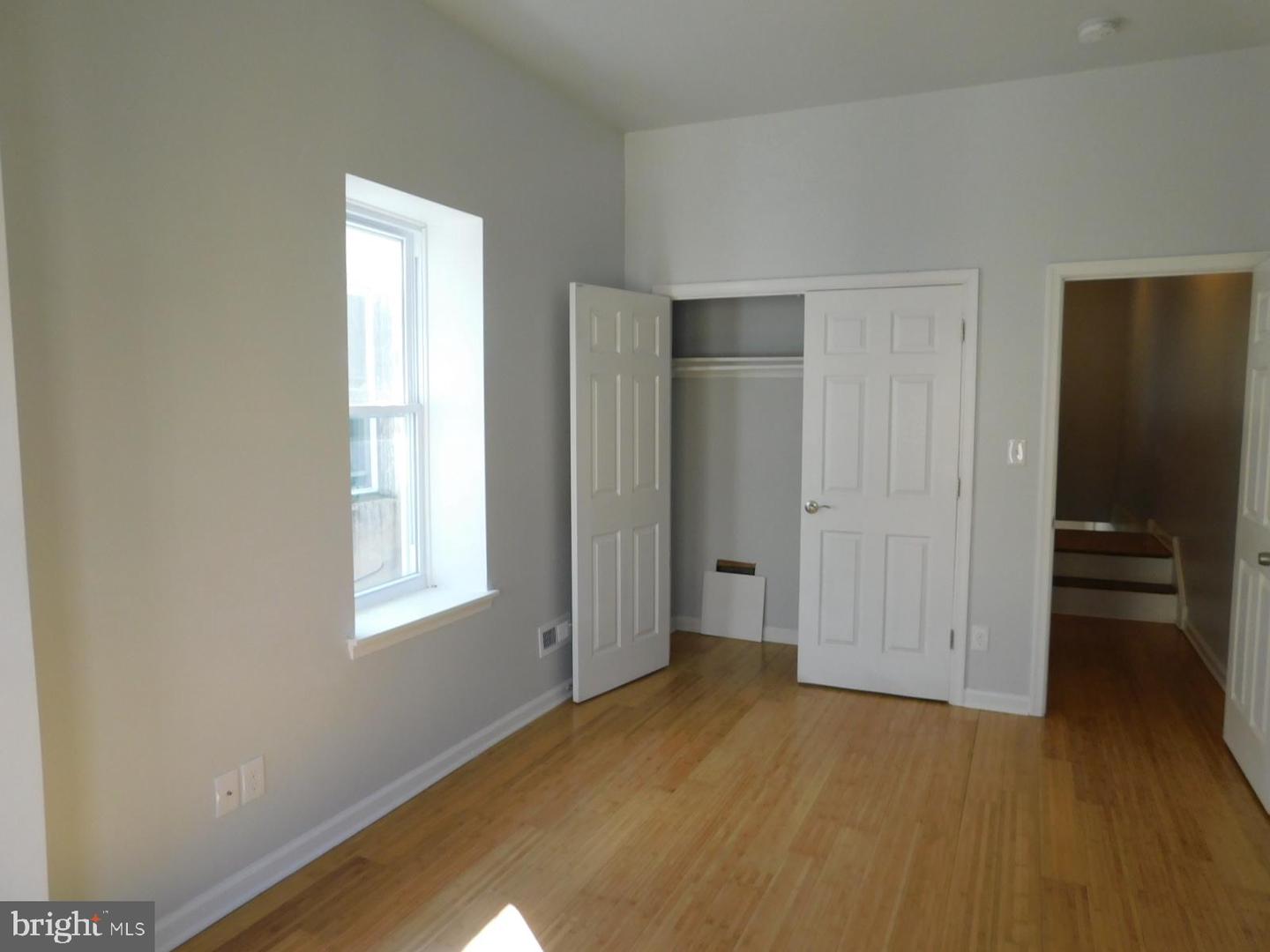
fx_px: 844
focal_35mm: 23
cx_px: 635
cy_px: 476
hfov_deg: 73.9
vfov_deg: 58.9
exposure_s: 1/100
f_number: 3
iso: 125
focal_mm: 4
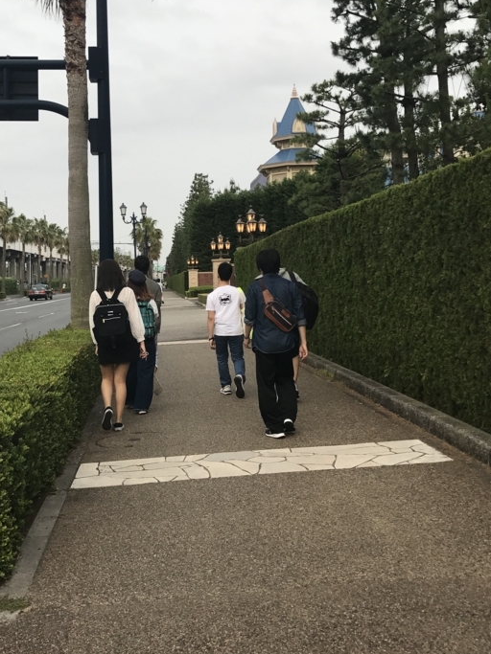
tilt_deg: +4.1
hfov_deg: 34.3
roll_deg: +1.5
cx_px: 214
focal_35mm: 42
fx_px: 795
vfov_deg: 44.6
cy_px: 262
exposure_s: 1/361
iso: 20
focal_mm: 3.99
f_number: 1.8
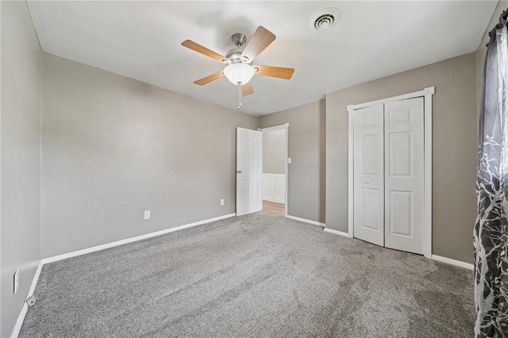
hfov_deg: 112.6
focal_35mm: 12
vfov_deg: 89.9
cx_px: 254
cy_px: 169
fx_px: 169
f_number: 11
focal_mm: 12
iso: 160
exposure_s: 1/2
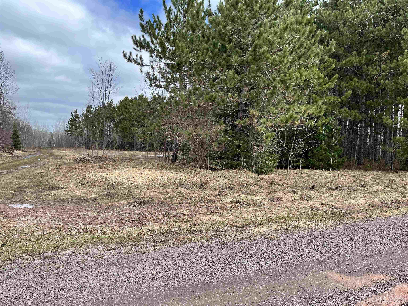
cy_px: 153
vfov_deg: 53.1
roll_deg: -2.3
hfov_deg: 67.3
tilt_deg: -2.3
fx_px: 306
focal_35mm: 26
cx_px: 204
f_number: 1.6
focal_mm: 5.1
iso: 50
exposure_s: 1/1339
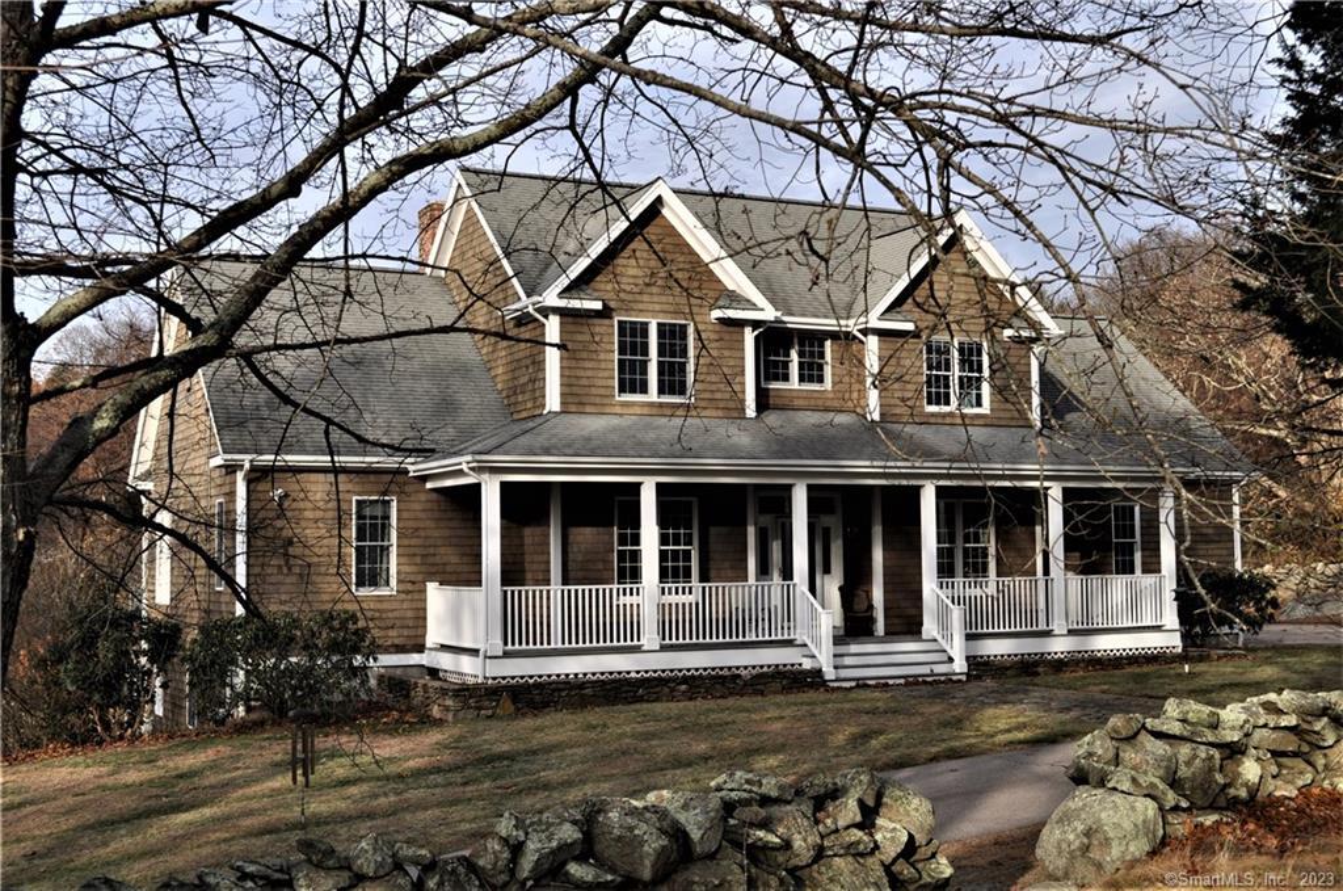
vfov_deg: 30.7
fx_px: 1620
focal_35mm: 44
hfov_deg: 45.0
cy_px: 446
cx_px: 672
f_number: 8
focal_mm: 29
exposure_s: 1/250
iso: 200
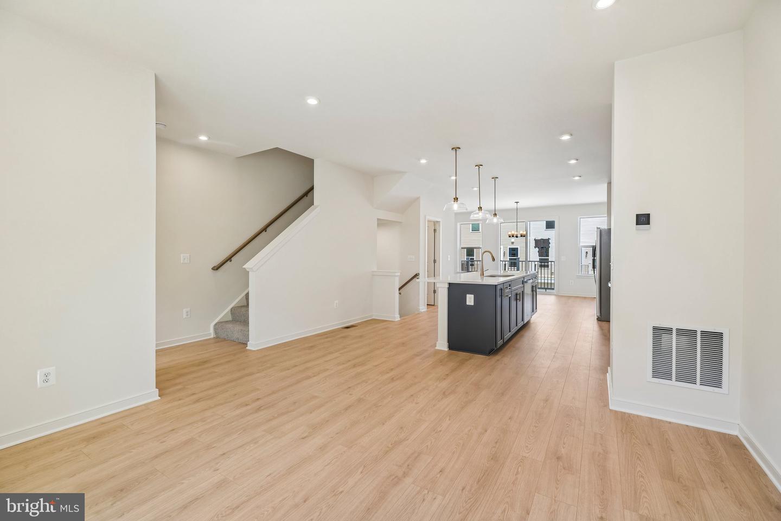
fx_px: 325
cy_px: 260
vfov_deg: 77.3
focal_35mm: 15
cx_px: 390
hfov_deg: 100.4
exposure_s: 1/100
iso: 100
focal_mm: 15
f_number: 6.3
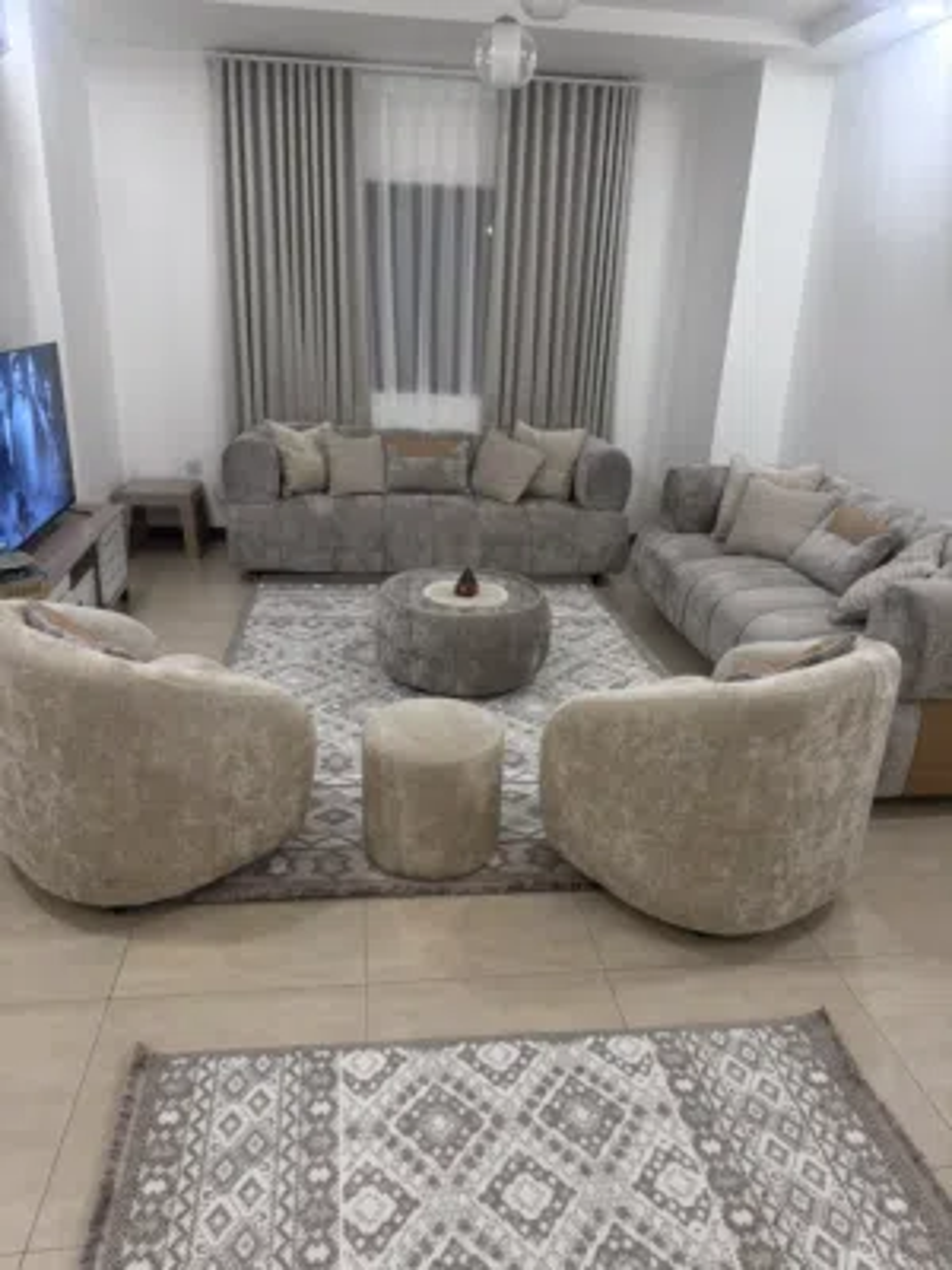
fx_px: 880
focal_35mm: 24
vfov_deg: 71.6
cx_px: 476
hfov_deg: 56.8
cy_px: 635
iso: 250
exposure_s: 1/50
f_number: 1.78
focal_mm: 6.76
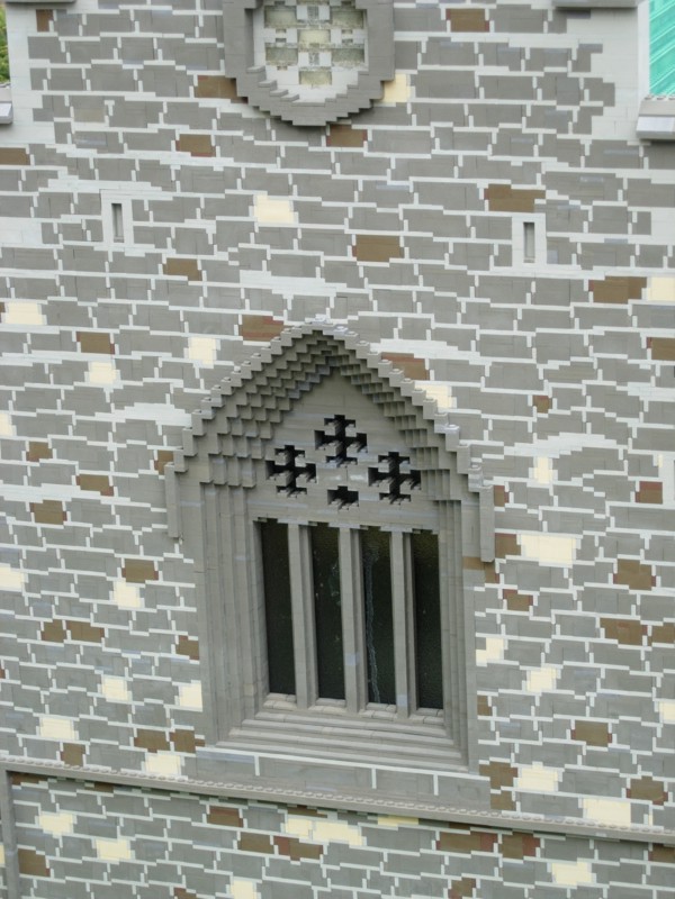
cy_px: 450
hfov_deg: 13.1
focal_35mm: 113
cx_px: 338
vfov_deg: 17.4
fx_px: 2938
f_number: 4.9
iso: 64
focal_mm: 23.4
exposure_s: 1/124
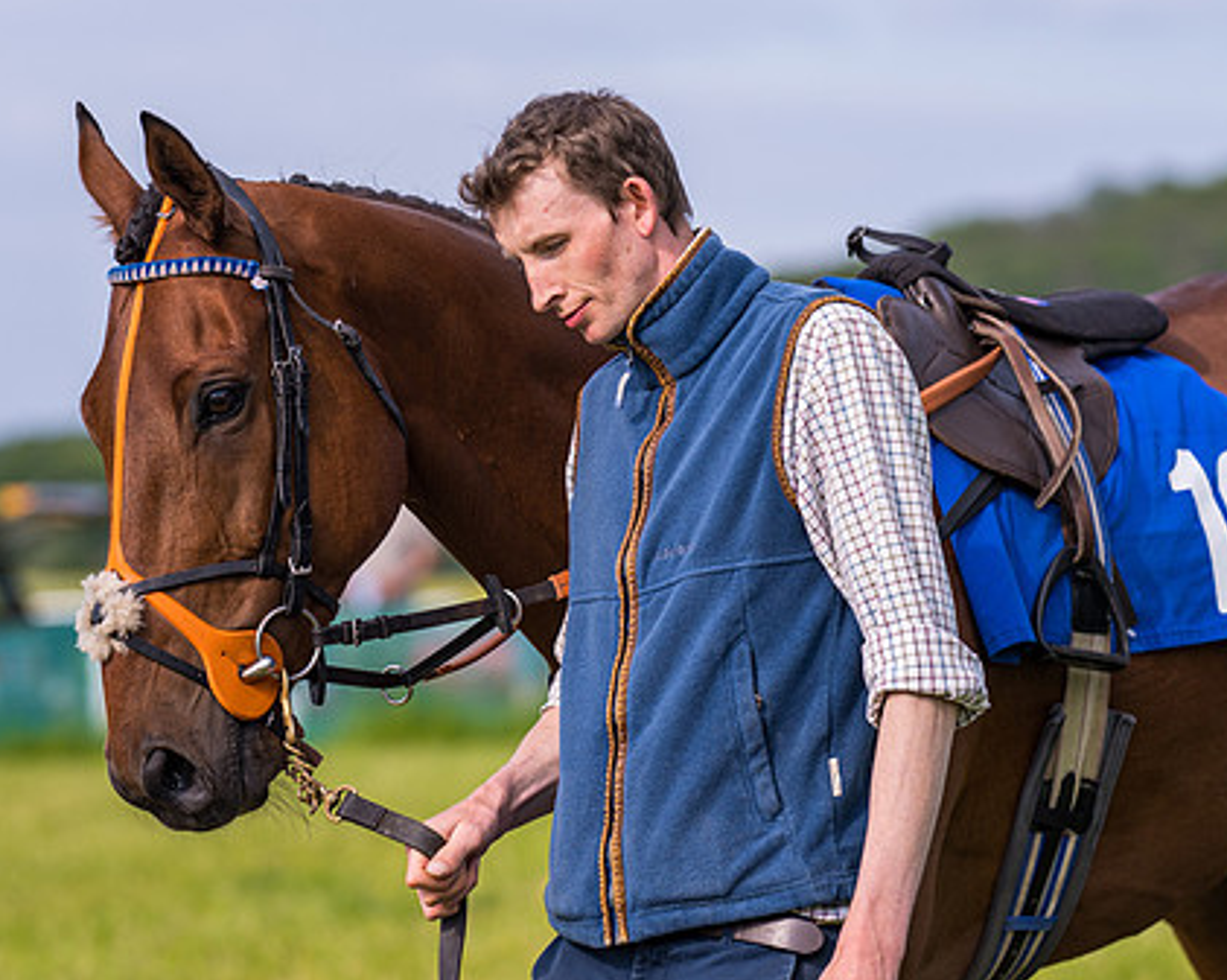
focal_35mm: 243
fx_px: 8816
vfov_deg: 6.4
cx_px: 318
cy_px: 352
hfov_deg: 8.0
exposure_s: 1/500
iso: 50
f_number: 3.2
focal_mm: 135
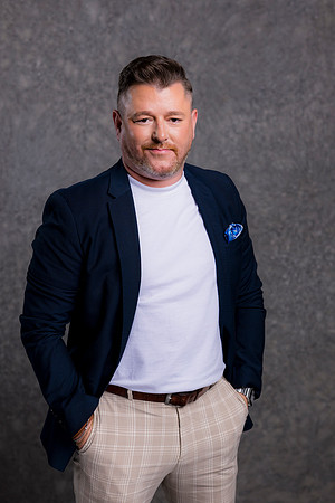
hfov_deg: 16.1
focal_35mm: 85
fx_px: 1186
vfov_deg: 23.9
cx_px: 168
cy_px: 252
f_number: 5
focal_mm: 85
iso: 100
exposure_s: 1/200
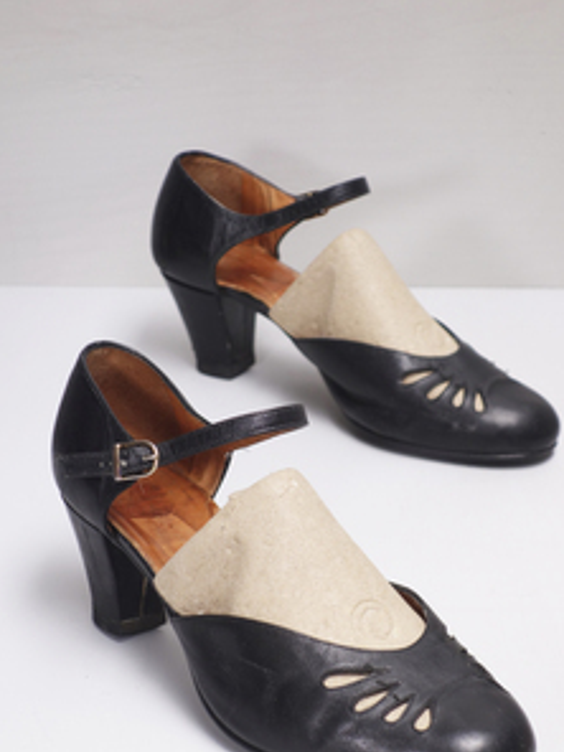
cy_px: 481
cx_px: 304
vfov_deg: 17.7
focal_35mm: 111
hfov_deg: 13.3
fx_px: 2411
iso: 400
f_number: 4.5
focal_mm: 32.52
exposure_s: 1/100
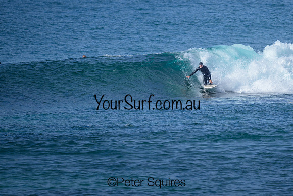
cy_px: 77
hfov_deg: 1.9
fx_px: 8946
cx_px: 201
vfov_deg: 1.3
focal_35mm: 1099
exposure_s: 1/2000
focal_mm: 800
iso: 220
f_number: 6.3
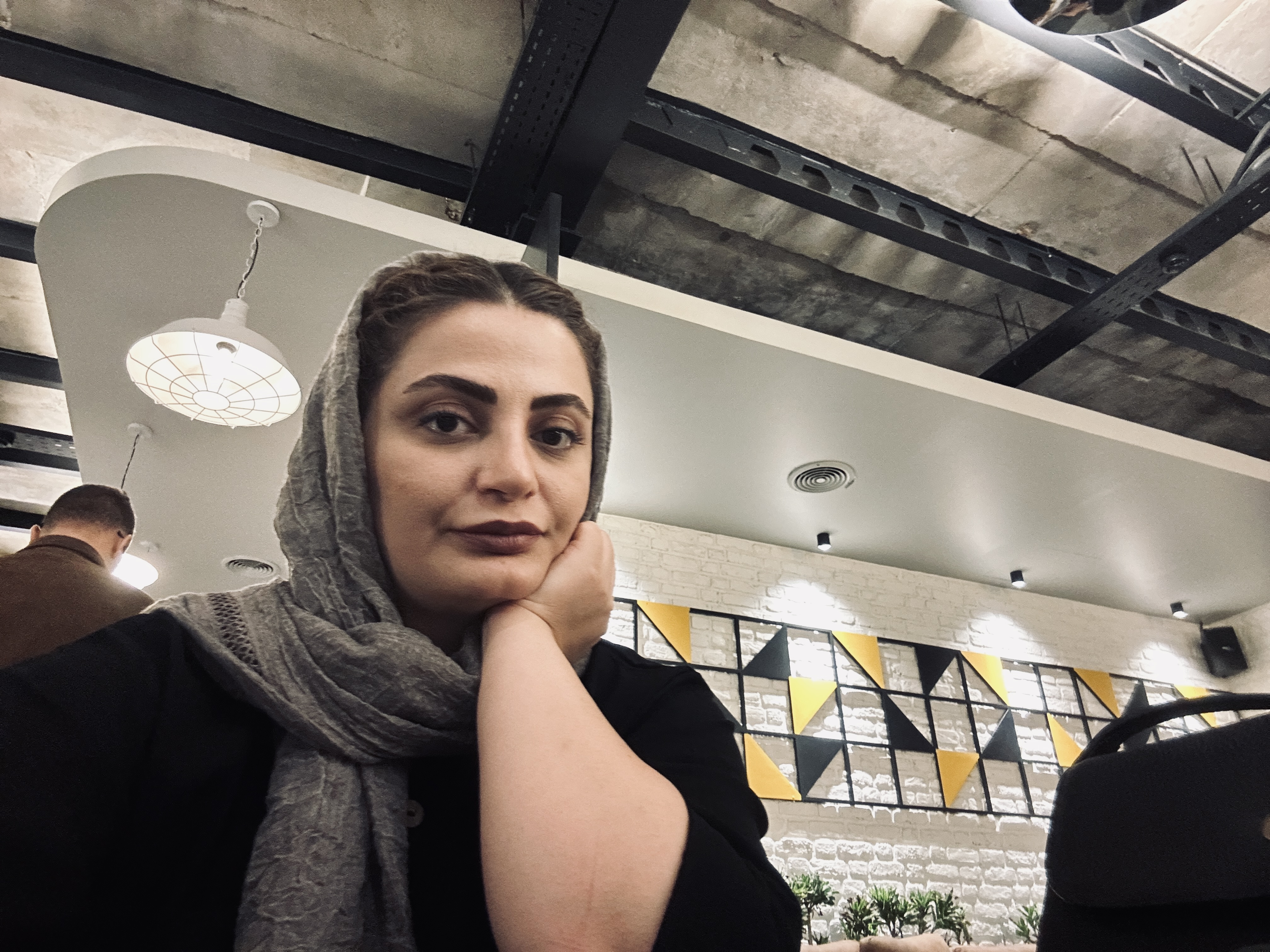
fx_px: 844
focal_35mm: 23
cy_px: 476
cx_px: 635
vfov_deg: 58.9
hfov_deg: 73.9
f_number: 1.9
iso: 500
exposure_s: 1/20
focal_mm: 2.69
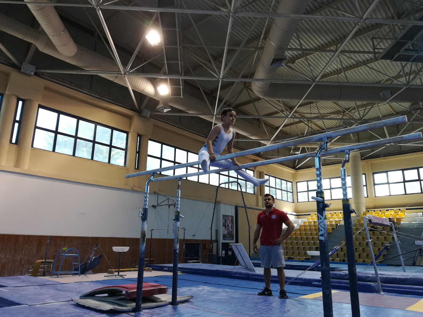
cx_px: 212
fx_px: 318
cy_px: 158
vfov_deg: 53.1
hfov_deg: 67.3
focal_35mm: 26
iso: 80
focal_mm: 3.83
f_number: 2.2
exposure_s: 1/33.3
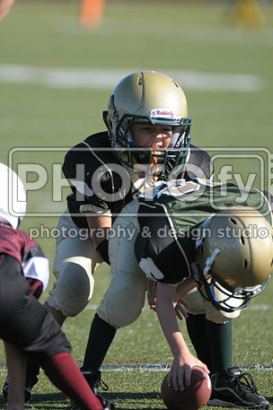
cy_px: 189
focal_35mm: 761
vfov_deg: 2.7
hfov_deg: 1.8
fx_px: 8669
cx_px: 144
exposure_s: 1/3200
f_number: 4
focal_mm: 400
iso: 640
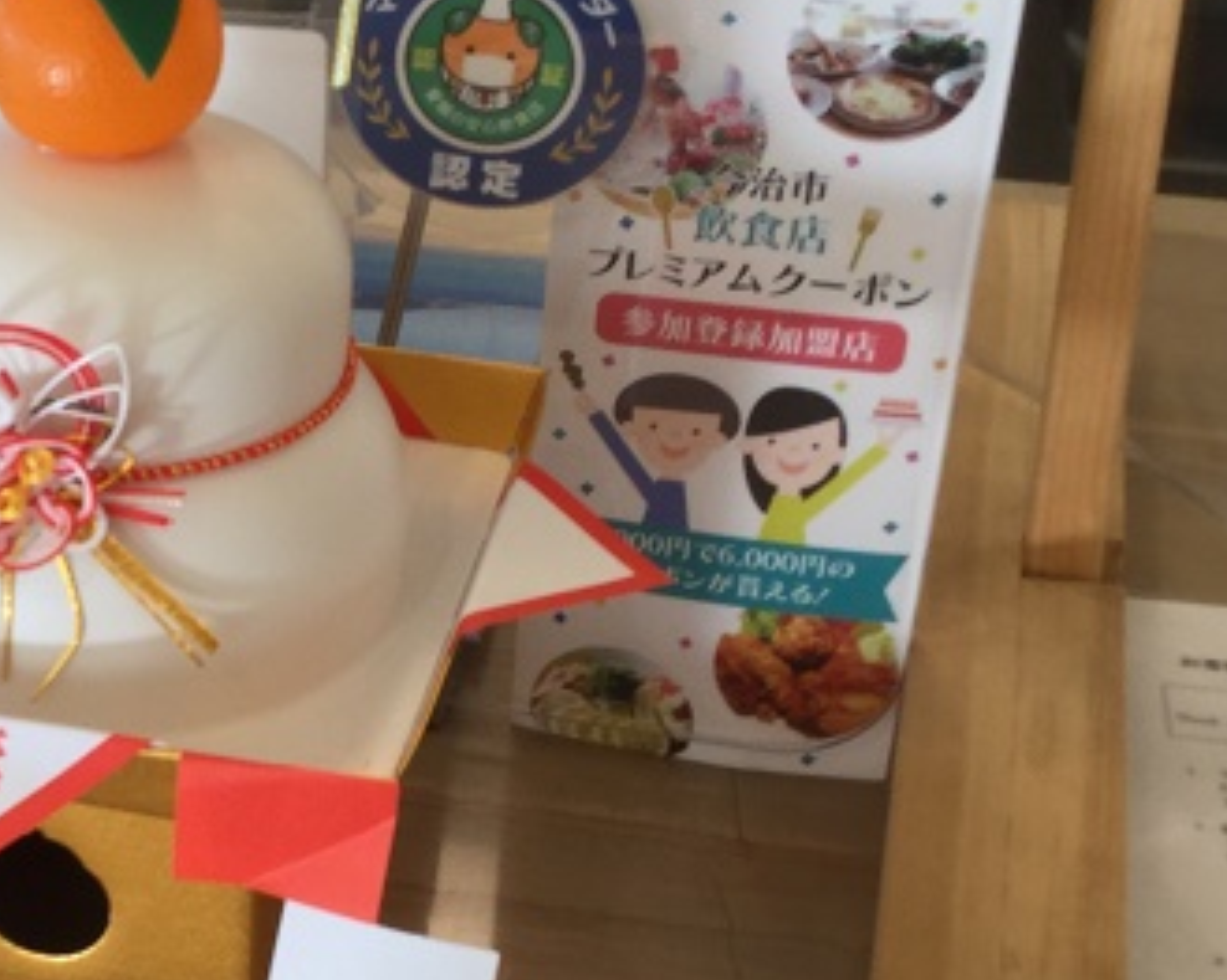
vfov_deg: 20.4
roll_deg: +2.1
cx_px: -24
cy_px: 606
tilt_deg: -32.8
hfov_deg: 24.2
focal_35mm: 75
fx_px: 2723
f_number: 2.4
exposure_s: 1/60
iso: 25
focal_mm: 3.3
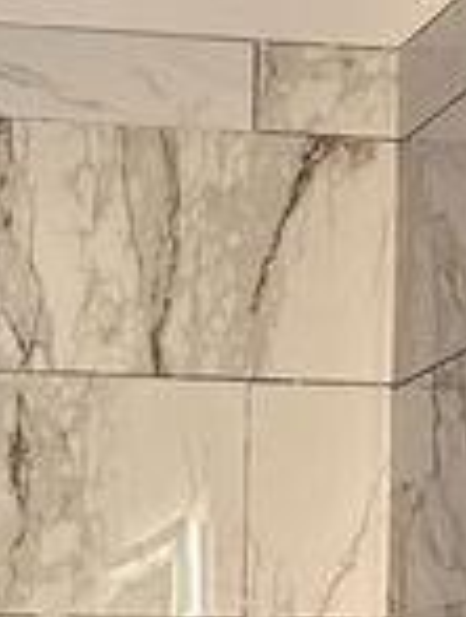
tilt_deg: -11.2
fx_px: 2234
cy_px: 1373
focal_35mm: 125
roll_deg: -0.3
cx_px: -25
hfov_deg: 11.8
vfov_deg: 12.9
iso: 250
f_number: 1.78
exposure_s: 1/113
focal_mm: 6.86
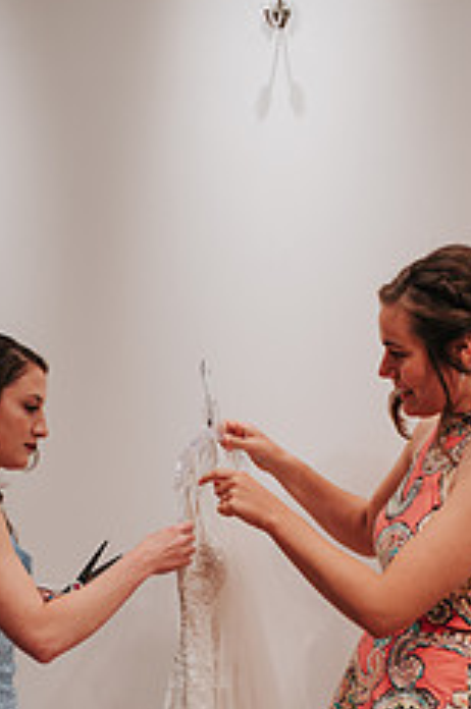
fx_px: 1338
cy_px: 642
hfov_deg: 20.0
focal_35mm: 68
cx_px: 214
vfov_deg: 28.5
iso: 200
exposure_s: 1/125
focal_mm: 35
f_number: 2.8
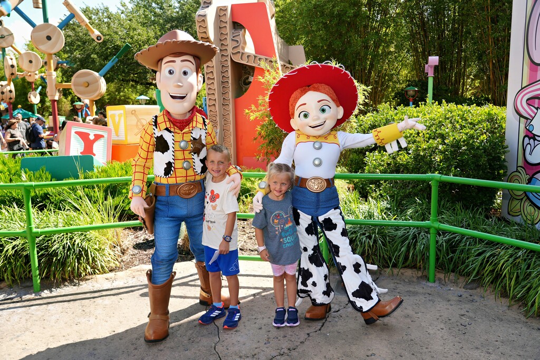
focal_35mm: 29
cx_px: 270
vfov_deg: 45.0
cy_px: 180
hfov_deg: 63.7
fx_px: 435
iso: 125
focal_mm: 29
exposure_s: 1/250
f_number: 4
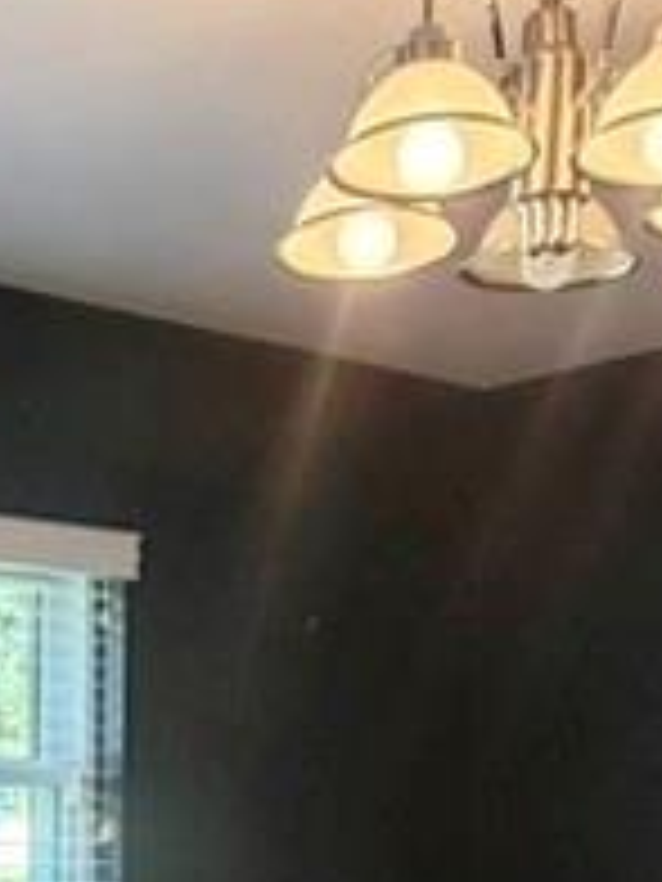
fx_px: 1861
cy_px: 868
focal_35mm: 73
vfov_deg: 25.4
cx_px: 14
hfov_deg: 19.6
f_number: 2.2
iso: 250
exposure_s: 1/60
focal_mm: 2.22
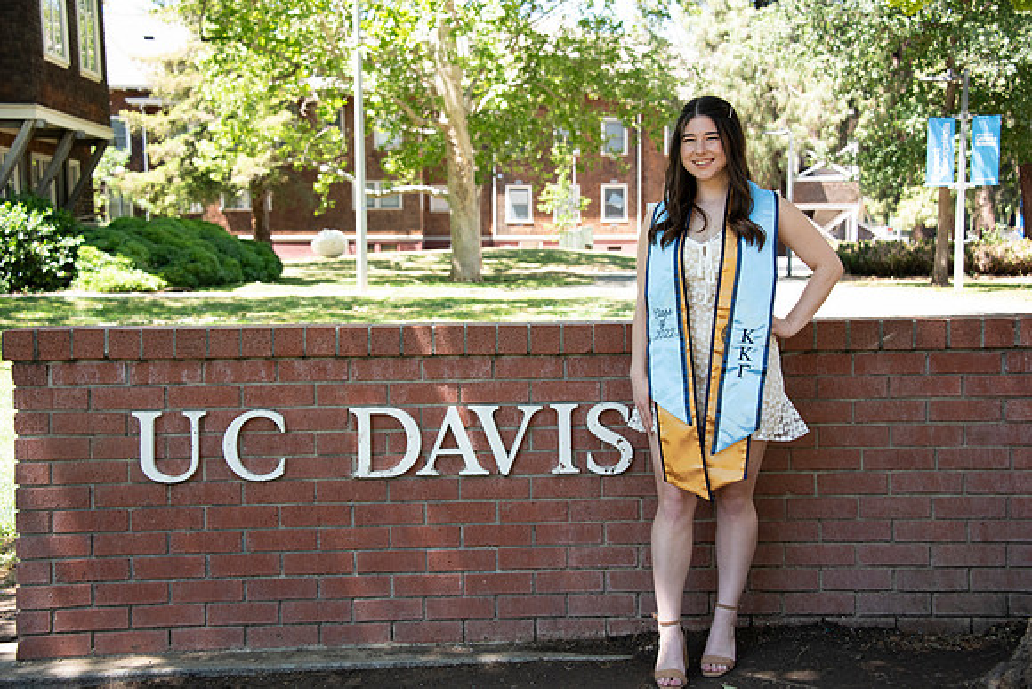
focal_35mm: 52
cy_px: 344
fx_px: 1491
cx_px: 516
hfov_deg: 38.2
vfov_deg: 26.0
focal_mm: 52
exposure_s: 1/320
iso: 640
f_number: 5.6
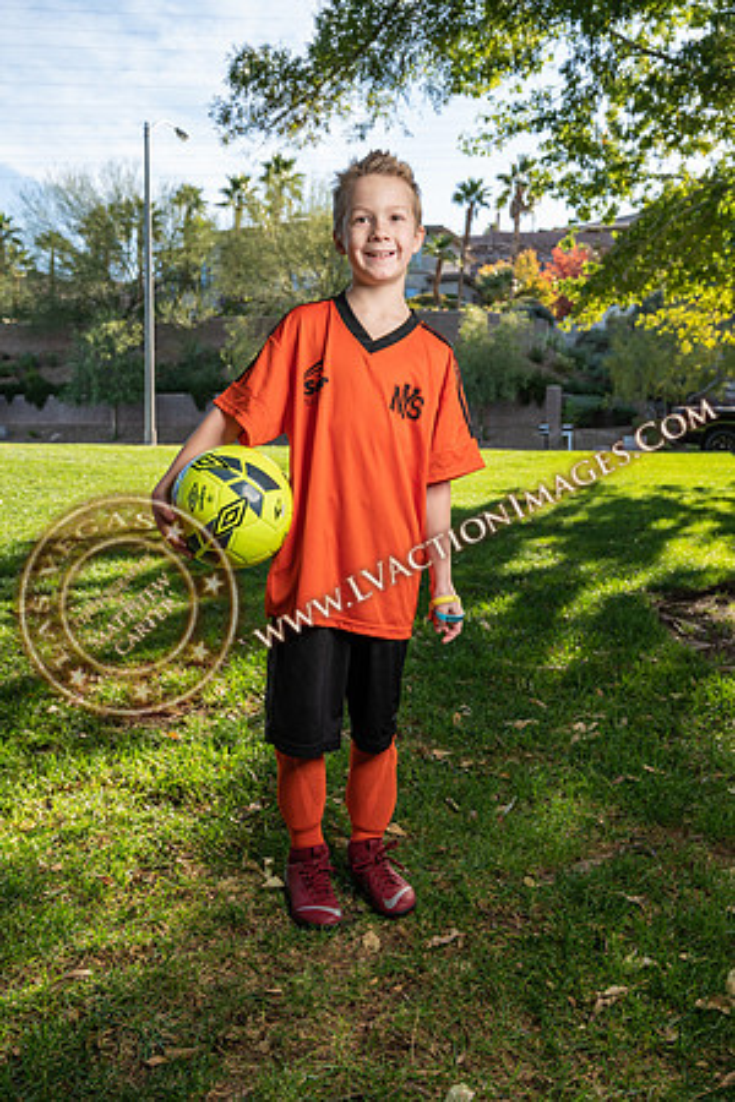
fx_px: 934
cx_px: 368
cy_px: 551
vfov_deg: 61.1
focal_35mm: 30
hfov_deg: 43.0
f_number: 5.6
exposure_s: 1/160
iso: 100
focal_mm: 30.5
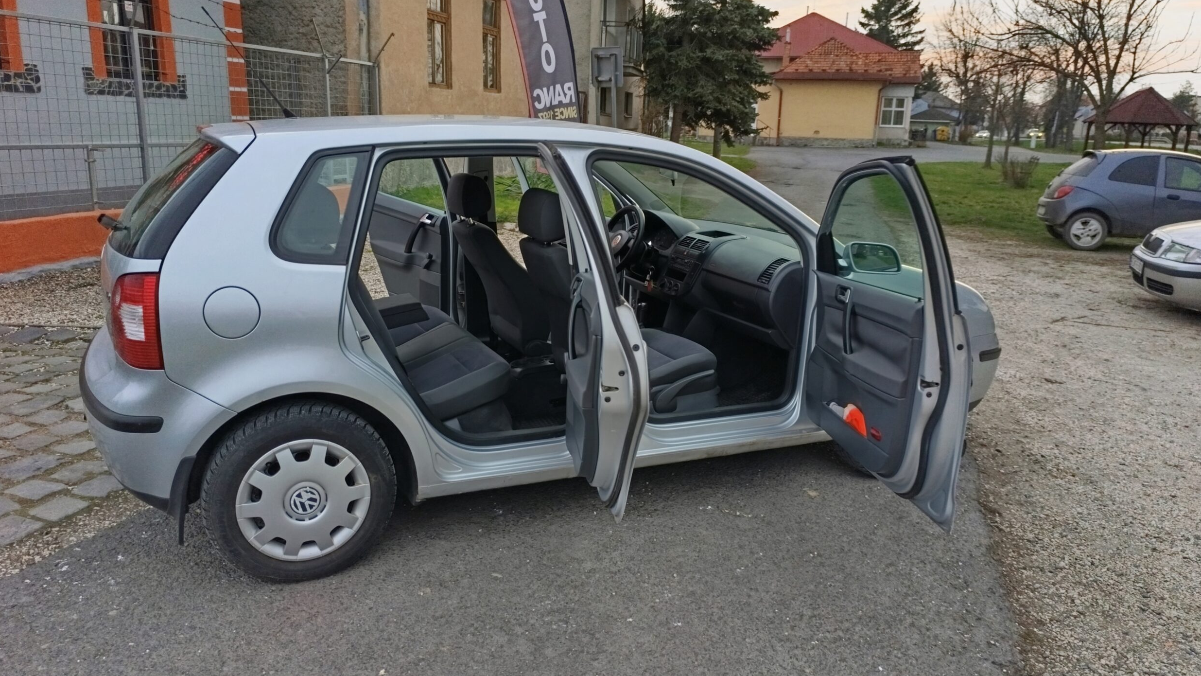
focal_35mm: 26
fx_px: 828
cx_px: 605
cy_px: 324
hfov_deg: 71.9
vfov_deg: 44.4
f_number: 1.6
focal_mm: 6.14
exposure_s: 1/100
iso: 125
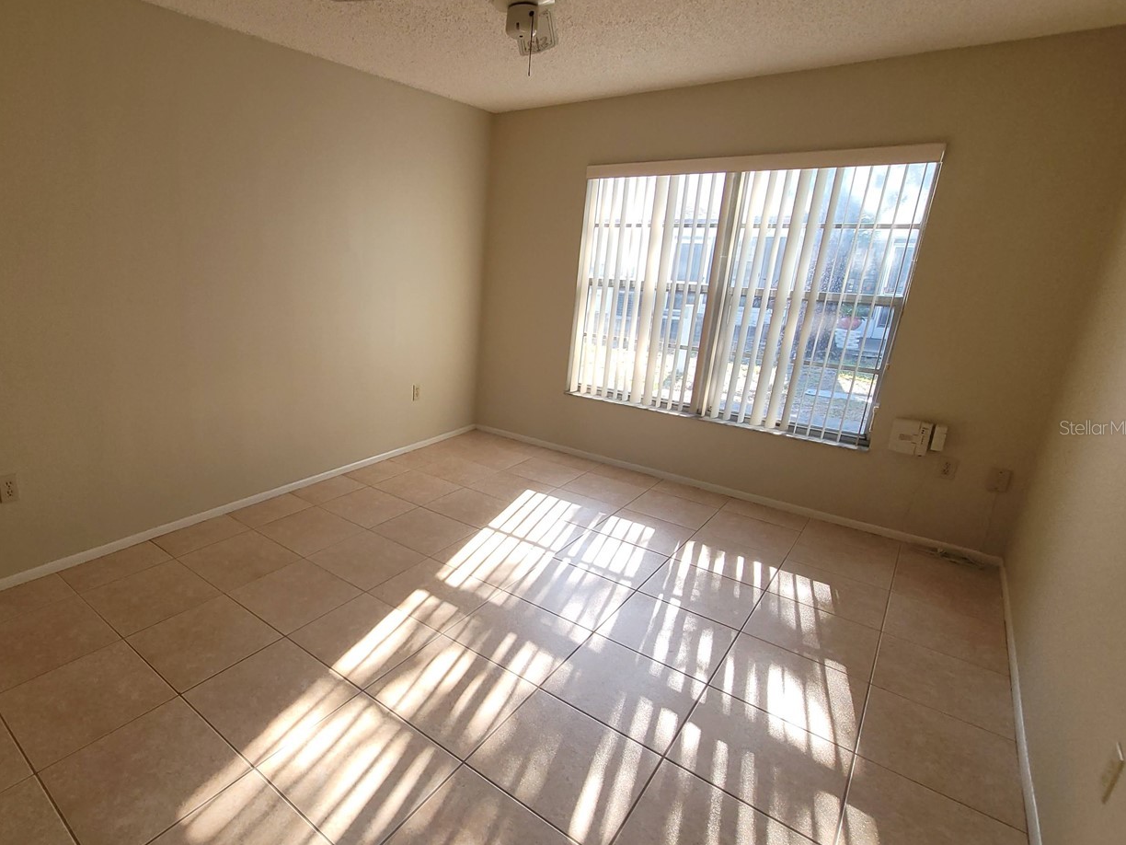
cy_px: 427
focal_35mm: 17
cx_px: 410
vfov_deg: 74.7
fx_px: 553
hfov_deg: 88.9
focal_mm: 2.2
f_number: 2.2
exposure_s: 1/120
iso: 100
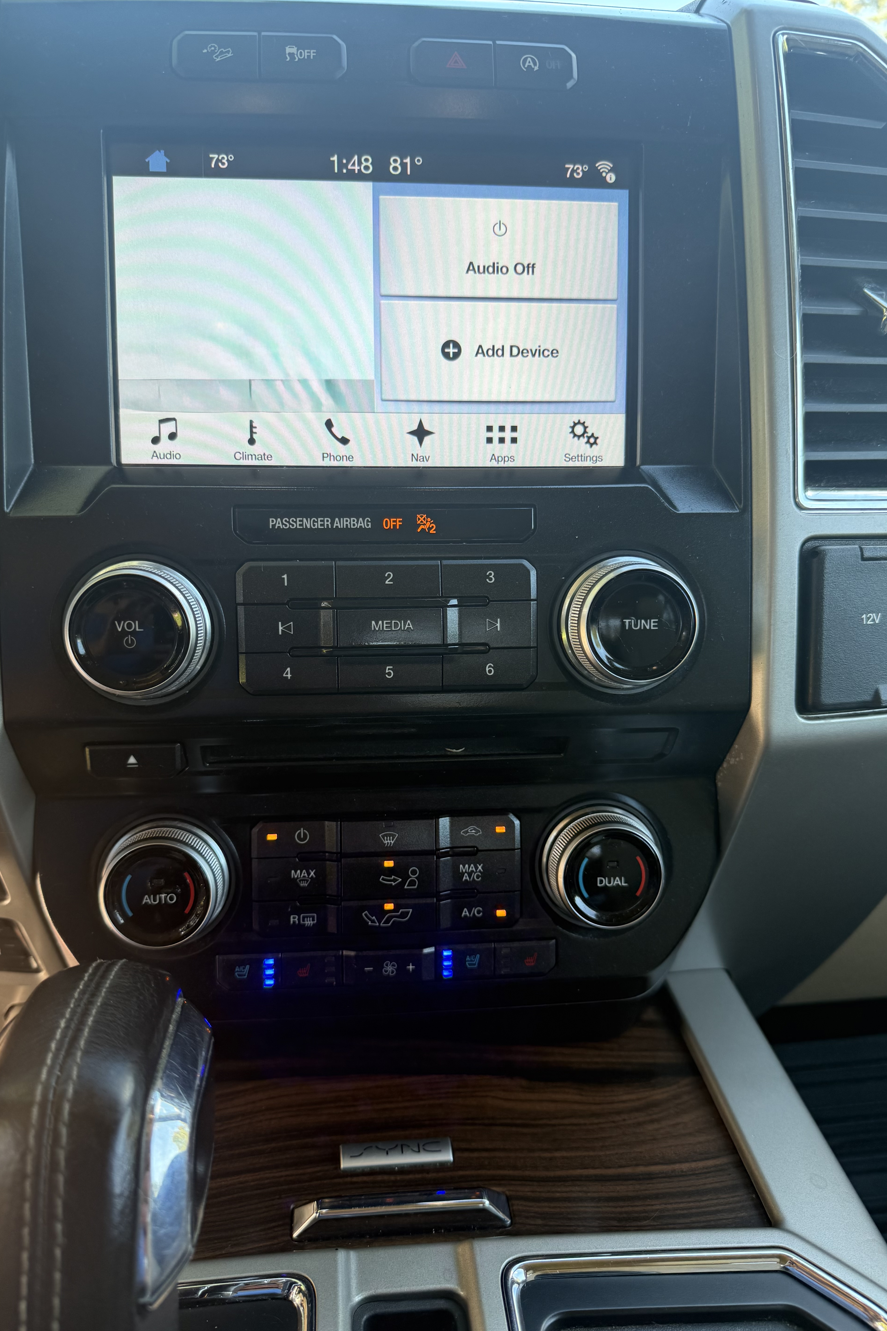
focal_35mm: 25
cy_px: 666
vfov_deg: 71.5
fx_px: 924
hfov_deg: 51.3
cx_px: 430
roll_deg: -0.9
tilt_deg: -20.3
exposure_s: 1/137
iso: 80
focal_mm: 6.76
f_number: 1.78
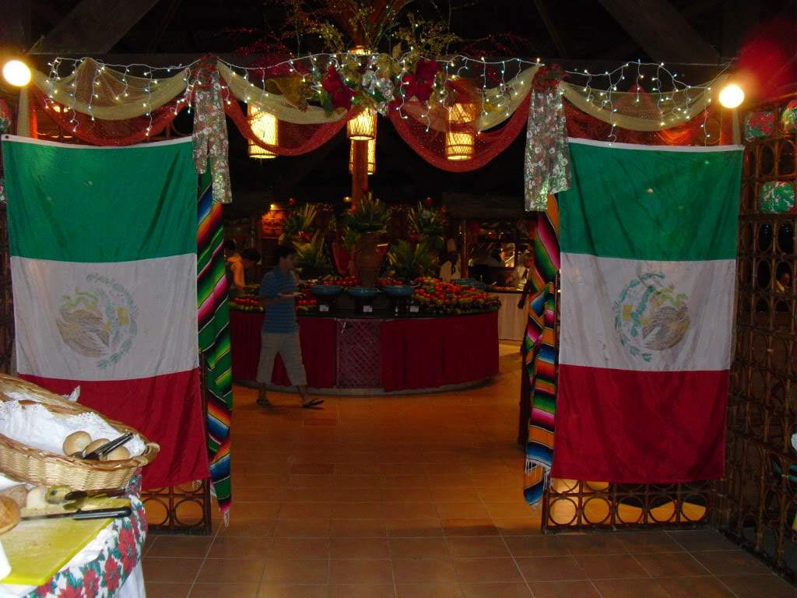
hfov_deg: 51.4
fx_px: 829
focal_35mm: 36
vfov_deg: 39.7
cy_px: 299
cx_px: 398
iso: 400
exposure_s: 1/60
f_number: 3.1
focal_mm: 6.3
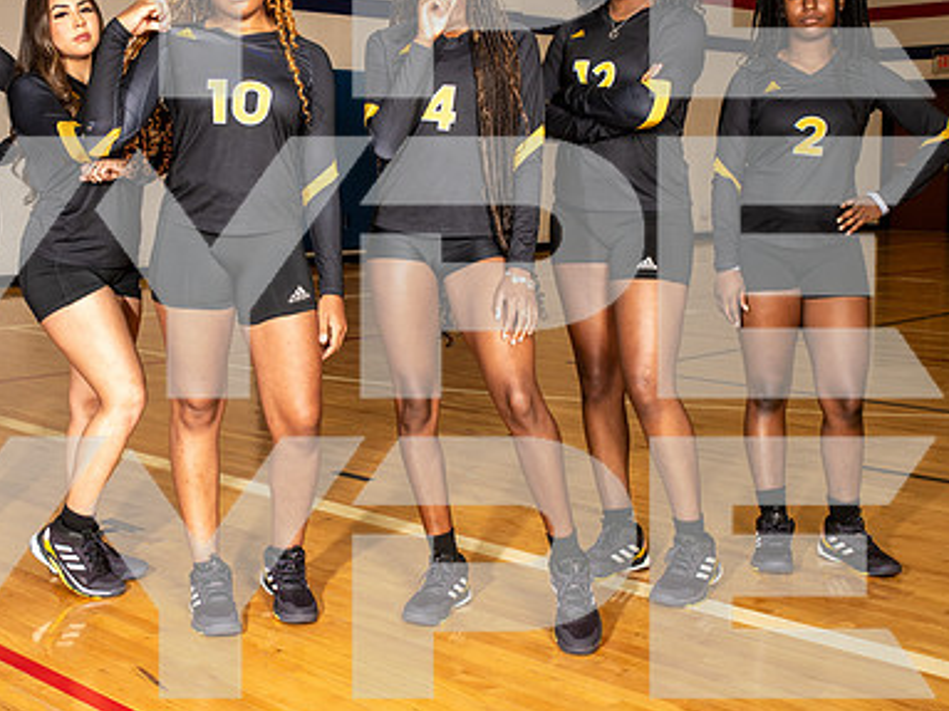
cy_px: 269
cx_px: 312
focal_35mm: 51
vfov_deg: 28.4
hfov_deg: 37.1
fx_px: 1398
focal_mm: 35
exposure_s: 1/250
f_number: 7.1
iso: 320
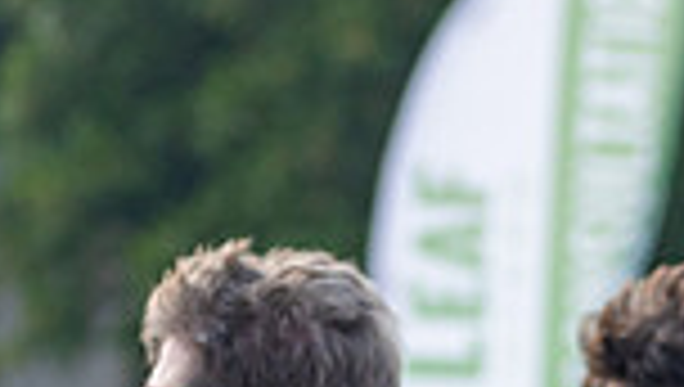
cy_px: 709
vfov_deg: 1.2
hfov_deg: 2.1
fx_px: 18471
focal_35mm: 1017
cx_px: 454
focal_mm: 170
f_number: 5
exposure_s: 1/1000
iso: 400
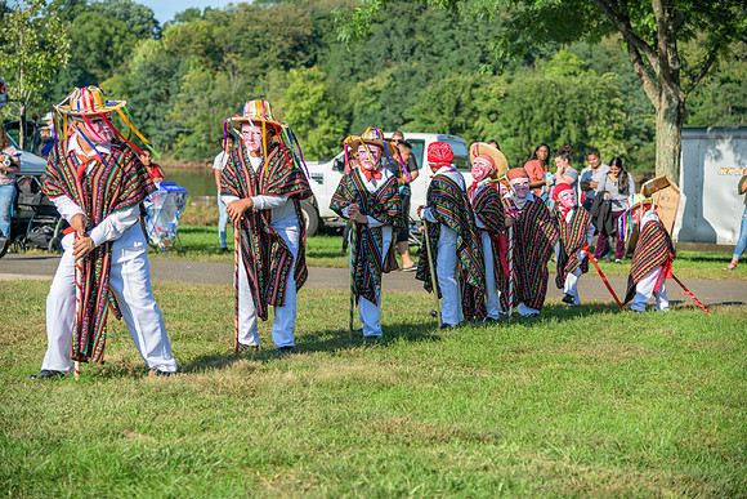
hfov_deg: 24.8
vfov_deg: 16.7
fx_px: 1702
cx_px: 374
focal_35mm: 82
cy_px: 250
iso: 64
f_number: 4
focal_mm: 82
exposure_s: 1/200
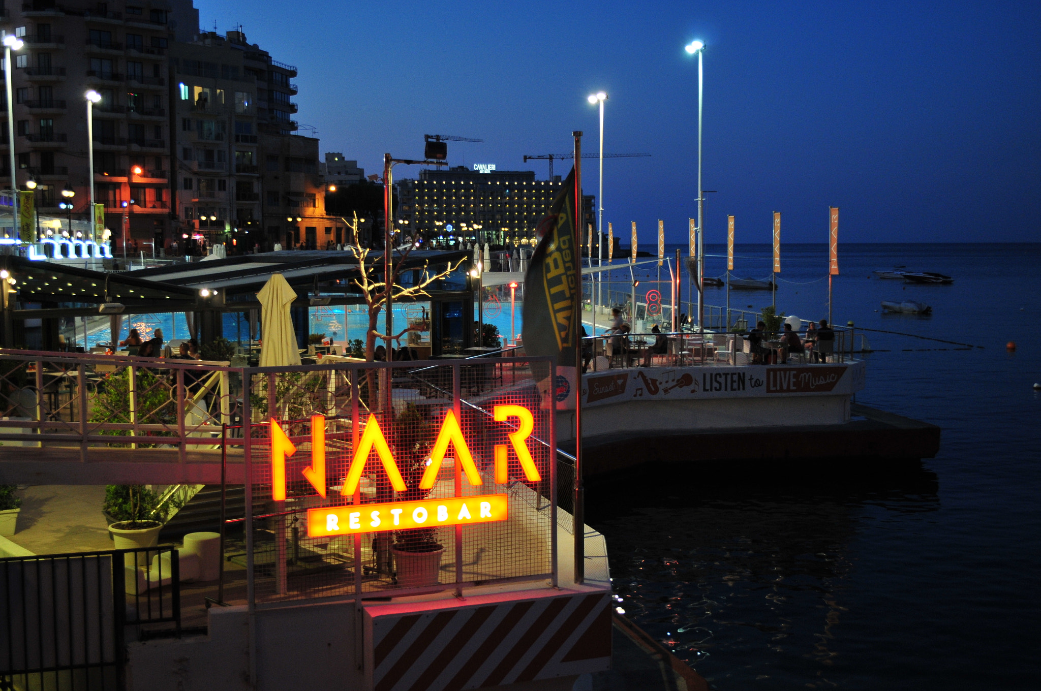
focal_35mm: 45
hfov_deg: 43.7
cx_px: 520
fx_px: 1300
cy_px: 346
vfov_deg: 29.8
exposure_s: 1/15
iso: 640
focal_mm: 30
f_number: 4.5
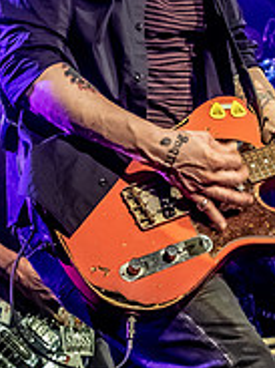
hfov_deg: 9.4
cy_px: 93
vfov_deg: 12.6
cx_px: 192
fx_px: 1665
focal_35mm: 157
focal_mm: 32
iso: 1600
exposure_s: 1/200
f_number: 4
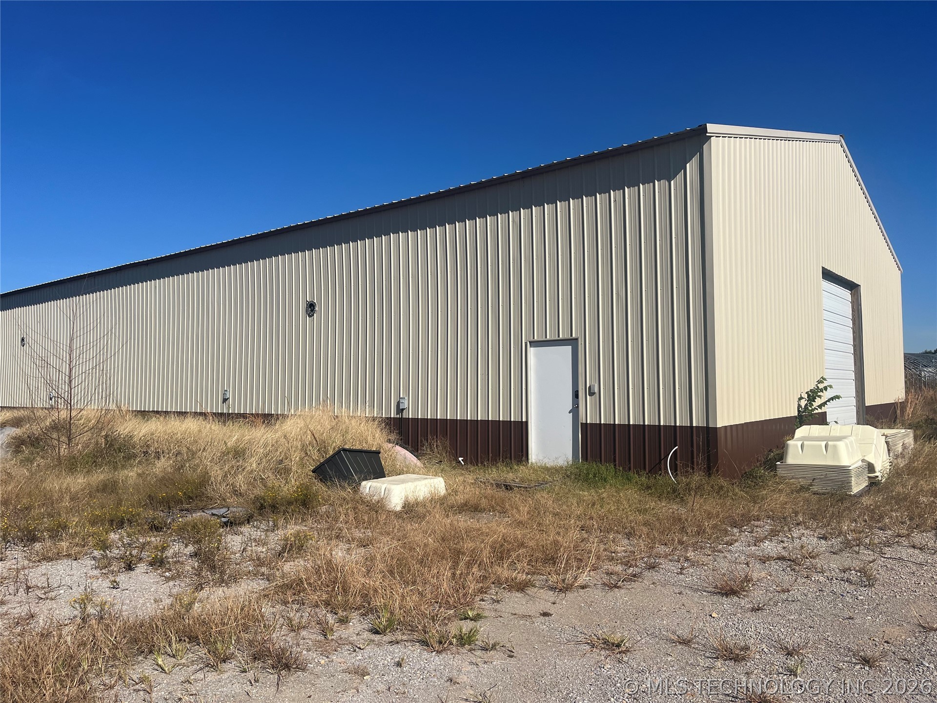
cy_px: 352
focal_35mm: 26
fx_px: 704
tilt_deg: +1.2
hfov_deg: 67.3
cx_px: 468
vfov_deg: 53.1
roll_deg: +0.1
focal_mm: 5.1
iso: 50
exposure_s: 1/7353
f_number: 1.6
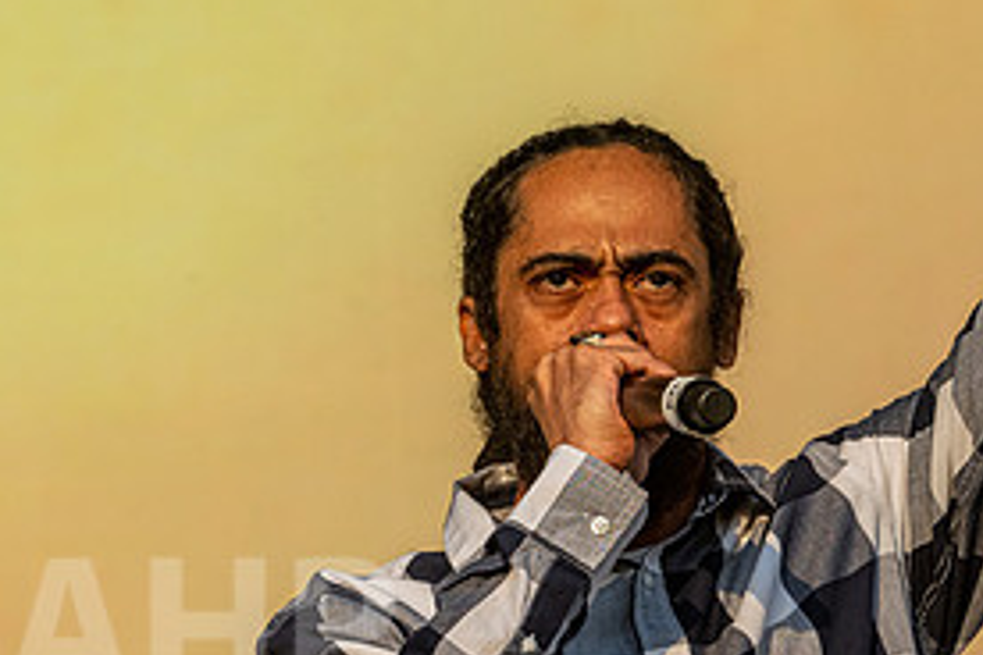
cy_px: 171
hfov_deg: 5.5
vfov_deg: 3.7
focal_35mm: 372
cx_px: 774
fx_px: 10157
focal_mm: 160
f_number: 8
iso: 640
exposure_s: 1/800
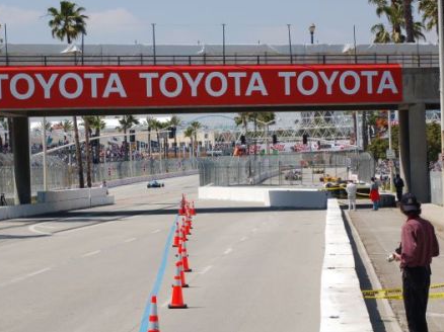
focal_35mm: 115
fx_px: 1474
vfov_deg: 12.9
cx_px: 208
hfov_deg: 17.1
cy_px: 167
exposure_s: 1/1600
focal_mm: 70
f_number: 10
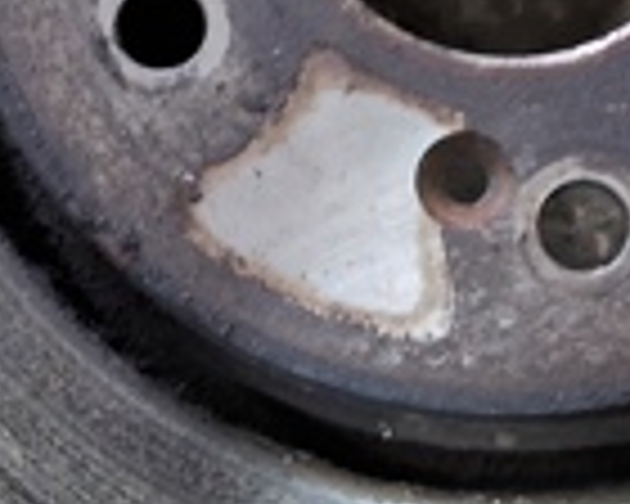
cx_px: 500
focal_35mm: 116
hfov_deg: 16.5
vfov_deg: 13.0
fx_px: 2163
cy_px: -56
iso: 500
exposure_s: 1/25
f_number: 1.8
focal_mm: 3.98
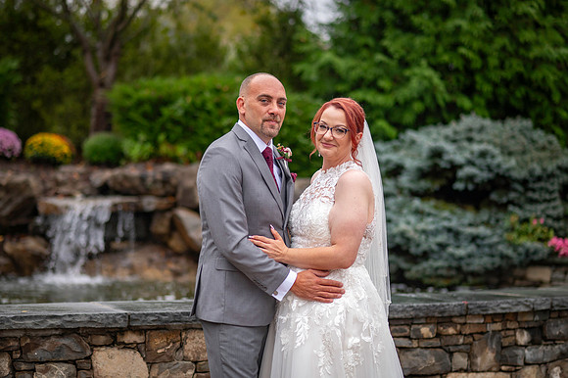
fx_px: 1340
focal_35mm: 85
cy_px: 189
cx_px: 284
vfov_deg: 16.1
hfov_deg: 23.9
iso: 640
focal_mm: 85
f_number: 2.2
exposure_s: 1/3200
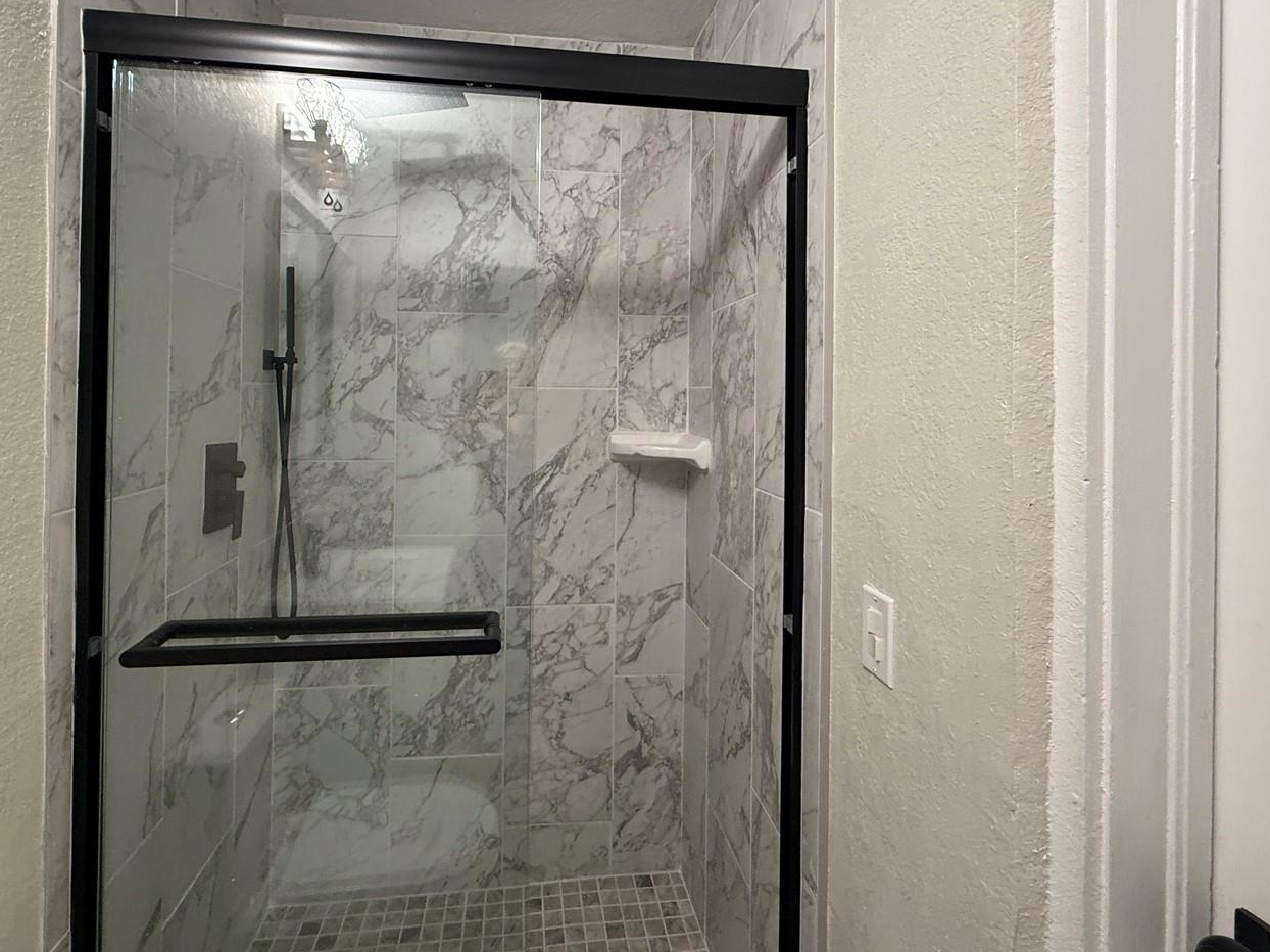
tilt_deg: +0.7
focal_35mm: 18
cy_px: 390
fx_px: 660
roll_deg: -0.8
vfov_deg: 71.0
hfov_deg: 87.7
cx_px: 597
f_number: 2.2
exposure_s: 1/60
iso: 250
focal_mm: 2.22
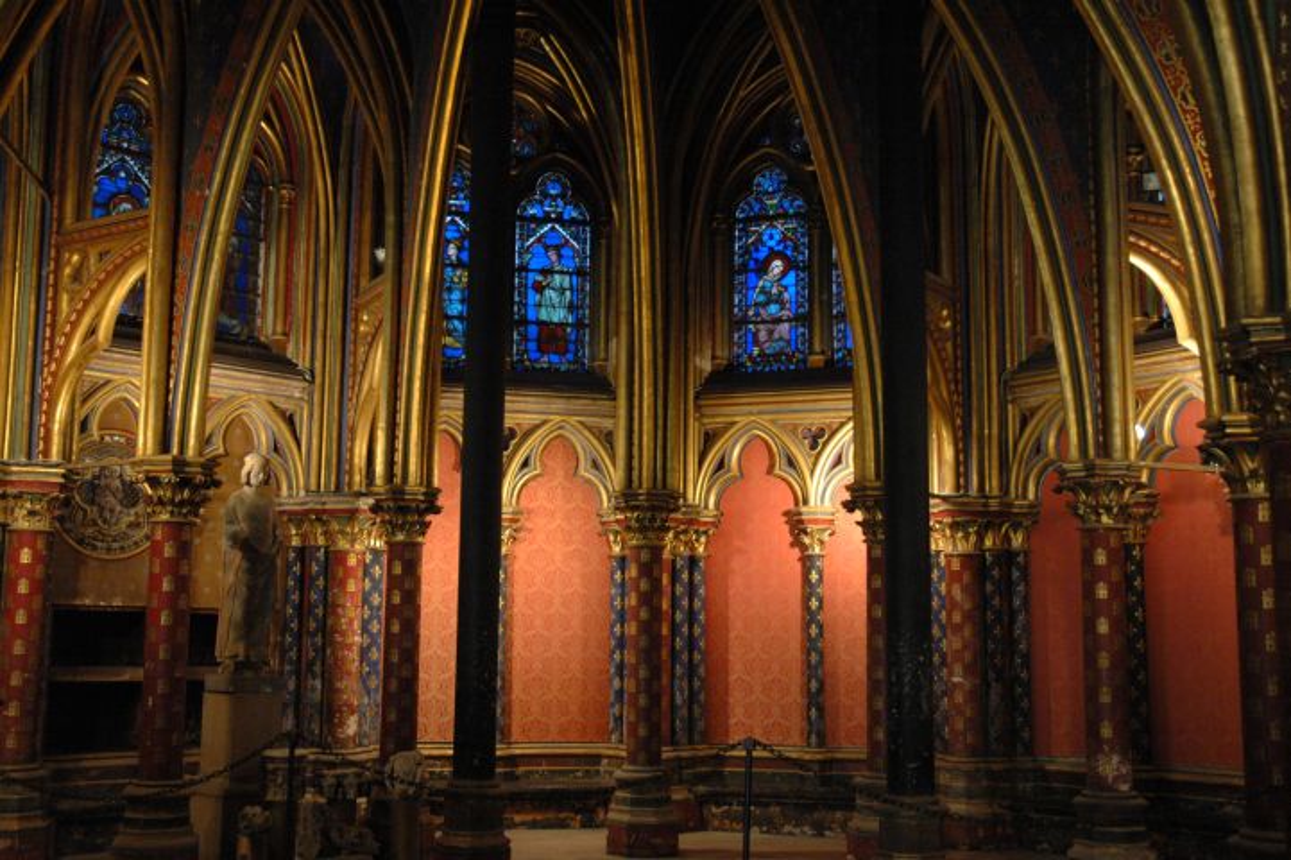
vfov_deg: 33.0
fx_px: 1452
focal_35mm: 40
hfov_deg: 47.9
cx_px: 646
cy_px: 430
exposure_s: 1/25
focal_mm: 27
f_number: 3.8
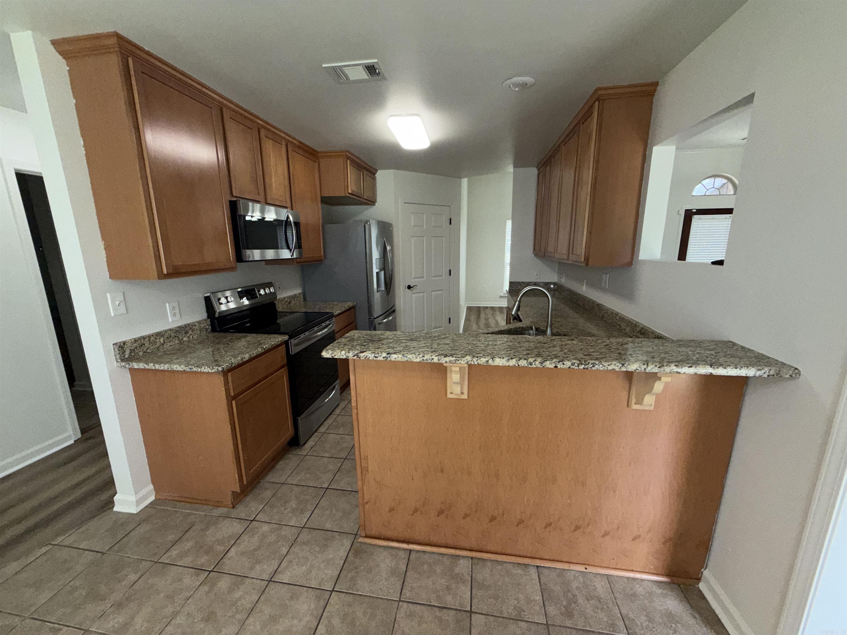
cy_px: 318
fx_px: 343
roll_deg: +1.7
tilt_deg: -11.9
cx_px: 424
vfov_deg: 85.7
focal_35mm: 14
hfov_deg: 102.1
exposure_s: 1/120
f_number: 2.2
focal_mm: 2.22
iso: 125
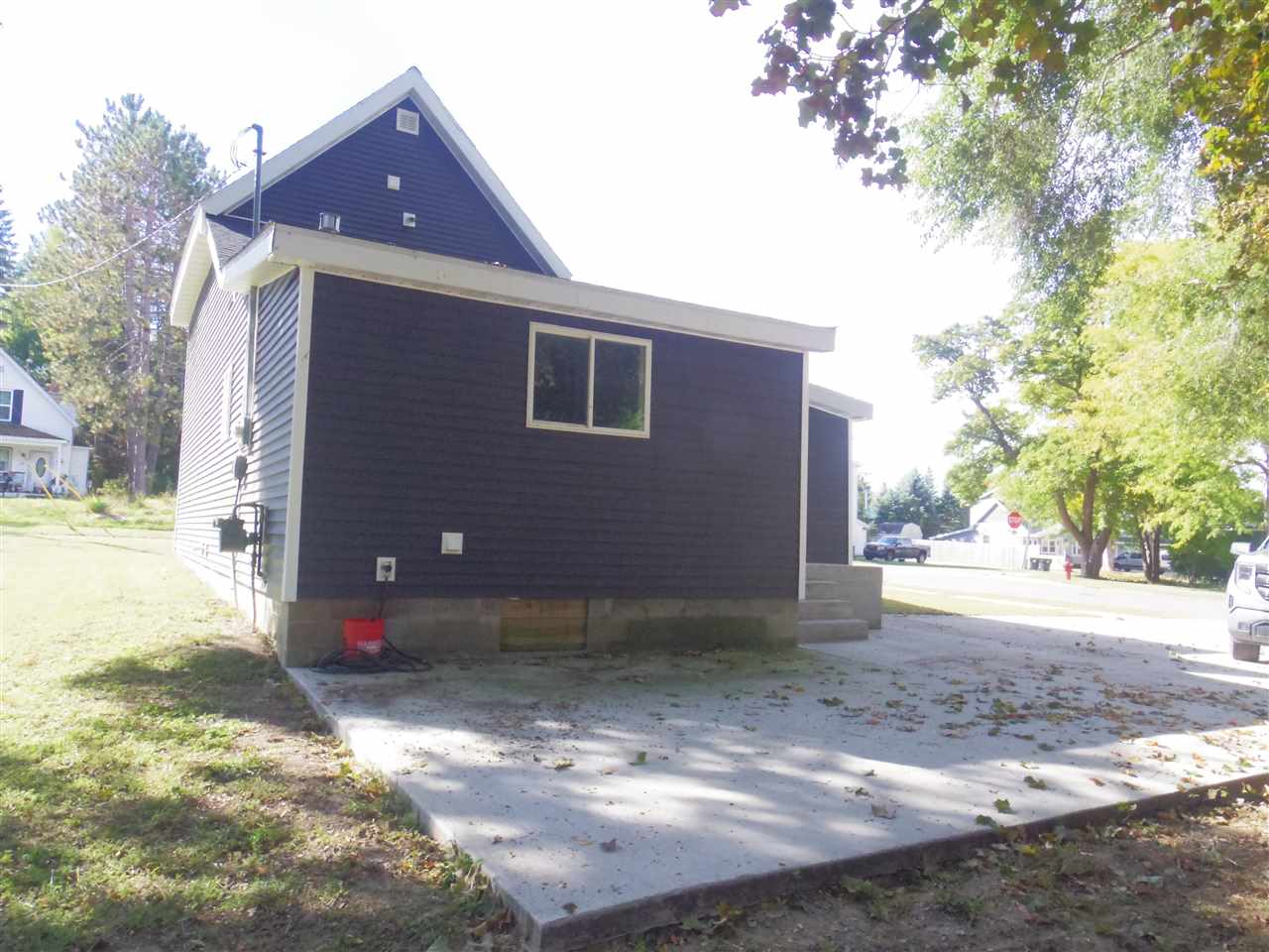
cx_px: 634
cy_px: 476
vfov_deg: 54.9
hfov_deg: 69.4
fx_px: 916
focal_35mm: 25
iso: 1600
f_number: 7.1
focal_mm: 5.5
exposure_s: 1/125
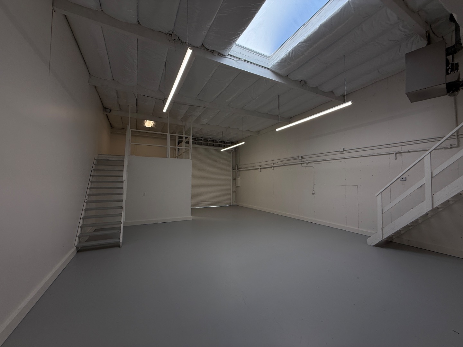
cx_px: 232
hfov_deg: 102.1
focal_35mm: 14
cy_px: 174
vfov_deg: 85.7
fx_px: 187
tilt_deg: +2.9
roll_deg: +0.0
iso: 64
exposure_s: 1/178
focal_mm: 2.22
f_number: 2.2
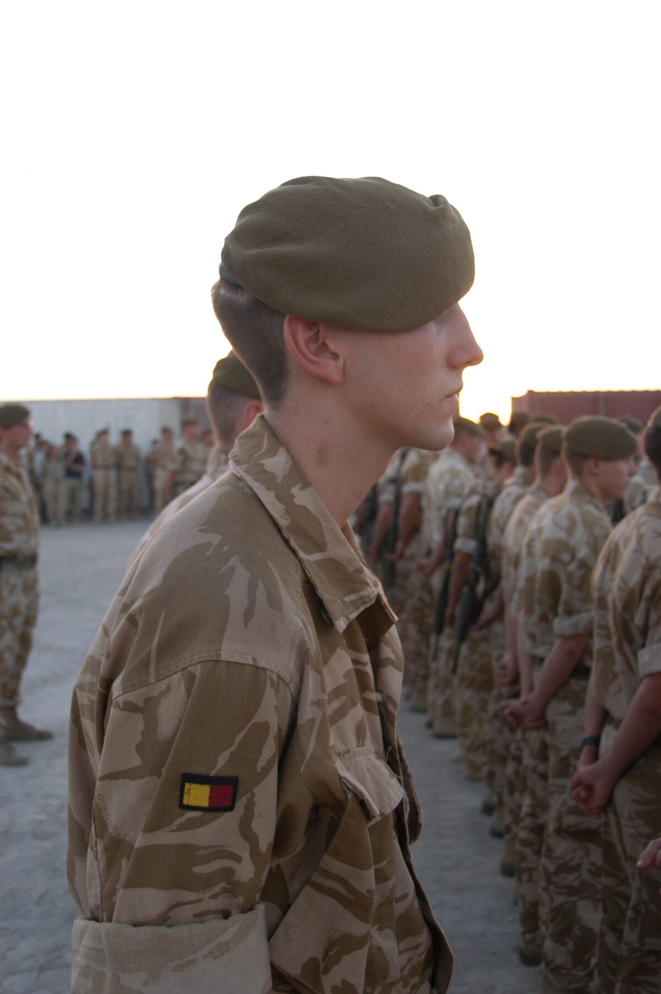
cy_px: 497
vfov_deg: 49.6
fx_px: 1076
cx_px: 330
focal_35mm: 39
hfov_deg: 34.2
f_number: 5
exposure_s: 1/100
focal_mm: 26
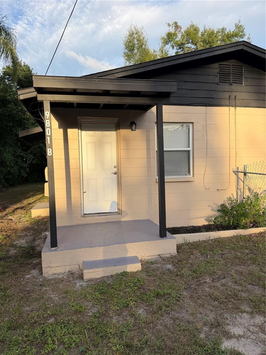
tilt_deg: -3.0
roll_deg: +1.9
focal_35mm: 24
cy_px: 178
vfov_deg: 71.6
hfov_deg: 56.8
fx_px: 246
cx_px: 133
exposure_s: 1/1314
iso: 80
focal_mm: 6.76
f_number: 1.78
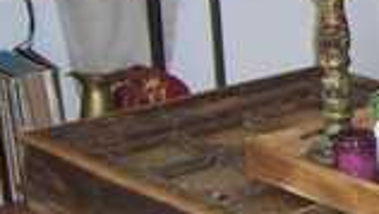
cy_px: -75
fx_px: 1468
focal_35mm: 146
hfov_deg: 13.9
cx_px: 549
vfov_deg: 8.2
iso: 140
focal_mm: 5.5
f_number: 2.8
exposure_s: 1/60
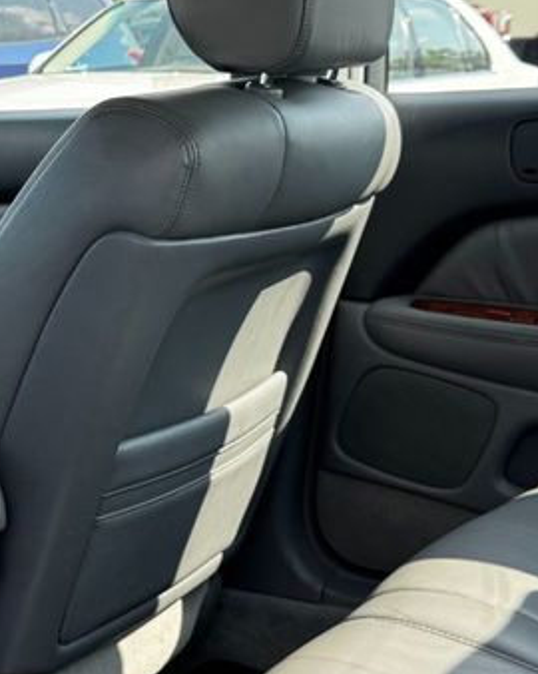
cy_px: 375
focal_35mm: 71
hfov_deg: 21.0
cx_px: 32
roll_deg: -1.1
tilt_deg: -11.8
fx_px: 1414
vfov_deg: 26.8
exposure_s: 1/609
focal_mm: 6.76
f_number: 1.78
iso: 80
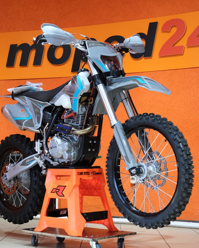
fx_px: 567
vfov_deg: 24.7
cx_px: 75
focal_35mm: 77
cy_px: 124
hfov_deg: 19.9
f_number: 4
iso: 2000
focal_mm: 35.8
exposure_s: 1/100
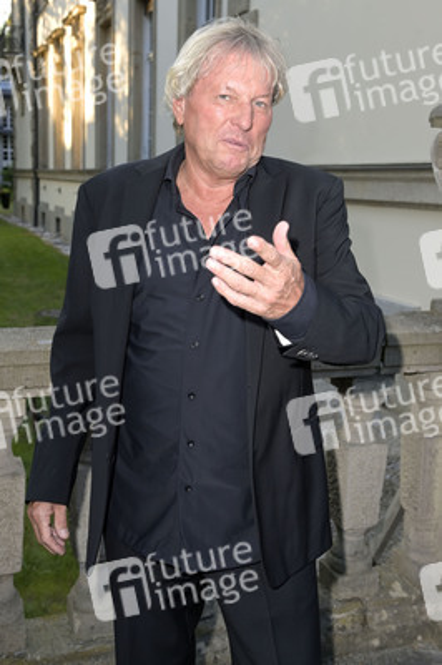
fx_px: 701
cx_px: 221
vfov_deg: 50.7
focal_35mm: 38
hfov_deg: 35.0
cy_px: 332
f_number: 5.6
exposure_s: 1/200
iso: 1000
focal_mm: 38
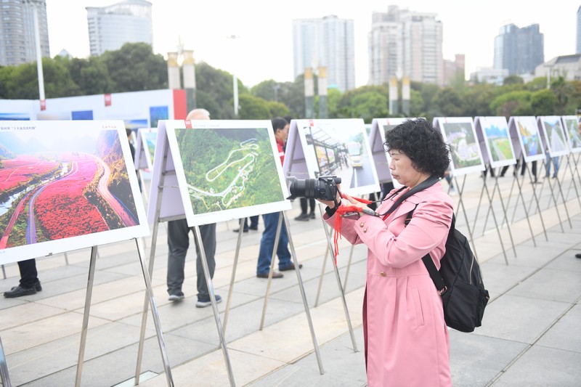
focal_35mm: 40
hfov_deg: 48.5
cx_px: 290
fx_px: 645
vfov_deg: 33.4
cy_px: 194
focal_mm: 40
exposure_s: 1/2000
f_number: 2.8
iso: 800
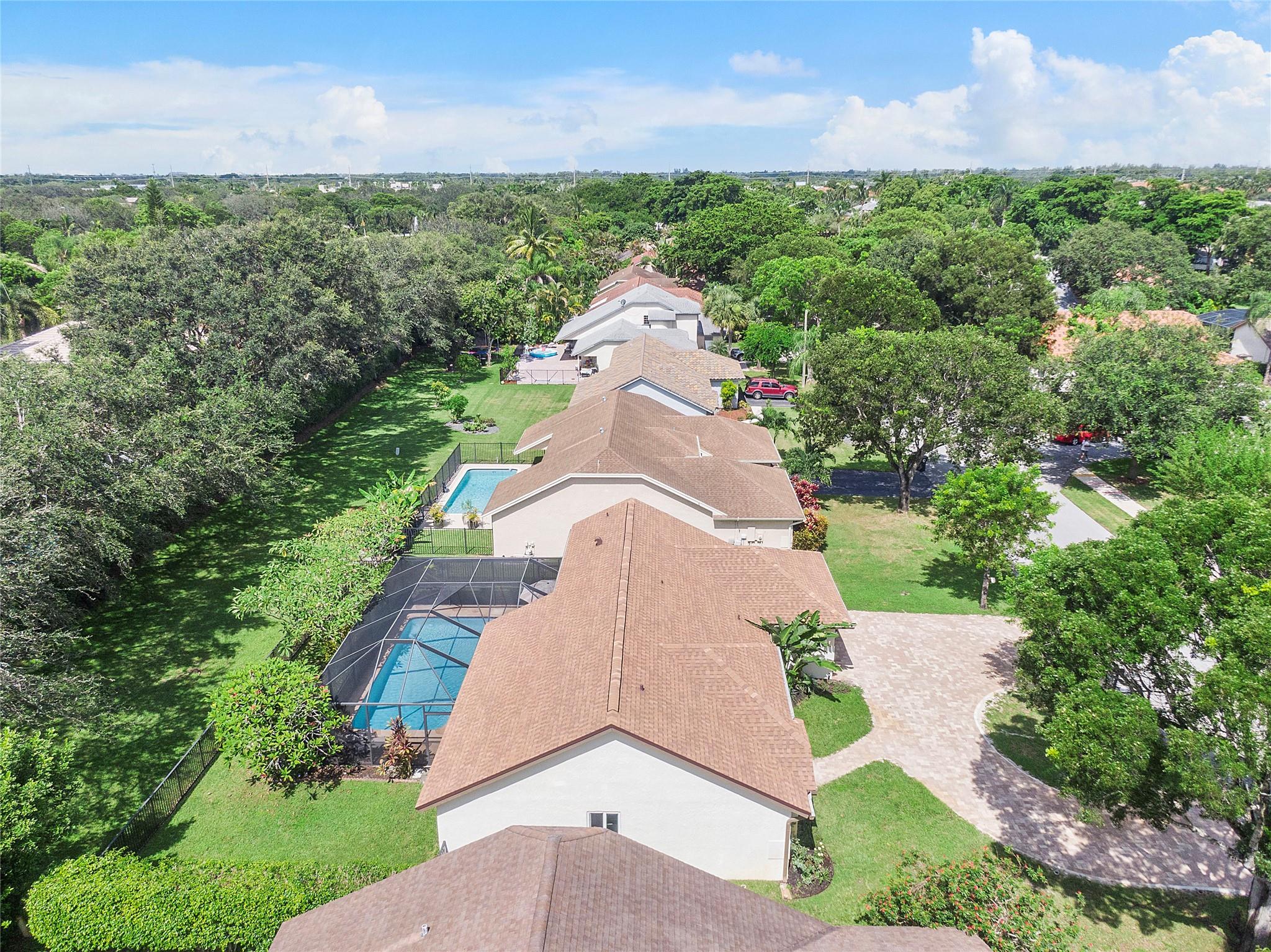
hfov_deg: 71.6
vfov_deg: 56.8
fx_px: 881
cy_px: 476
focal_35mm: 24
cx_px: 636
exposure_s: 1/1250
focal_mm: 4.39
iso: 100
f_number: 2.8
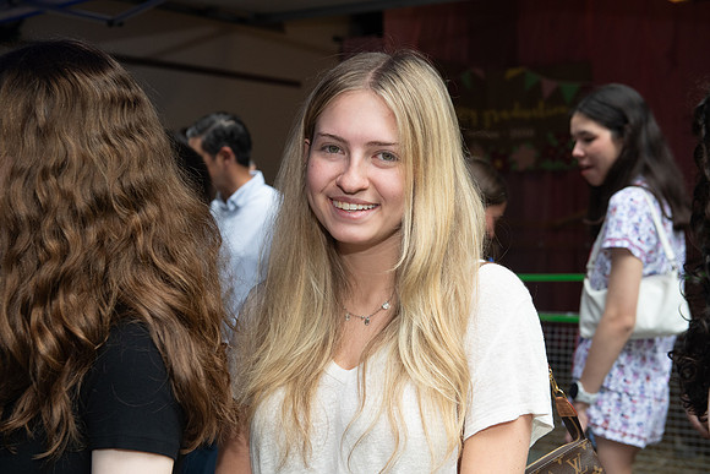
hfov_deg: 36.2
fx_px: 1085
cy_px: 237
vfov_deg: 24.6
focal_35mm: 55
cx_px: 355
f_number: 6.3
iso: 2000
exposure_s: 1/640
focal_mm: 55
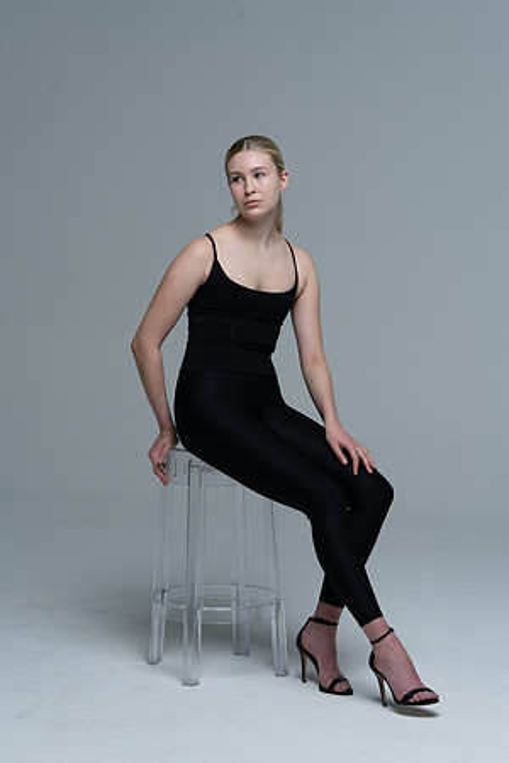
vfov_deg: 25.4
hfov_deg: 17.1
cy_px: 382
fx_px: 1697
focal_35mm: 80
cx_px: 254
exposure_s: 1/160
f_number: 9
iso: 320
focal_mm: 80
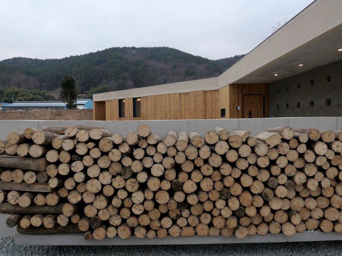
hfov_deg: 71.6
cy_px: 128
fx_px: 237
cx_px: 171
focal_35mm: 24
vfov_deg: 56.8
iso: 200
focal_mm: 10.9
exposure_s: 1/125
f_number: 3.2
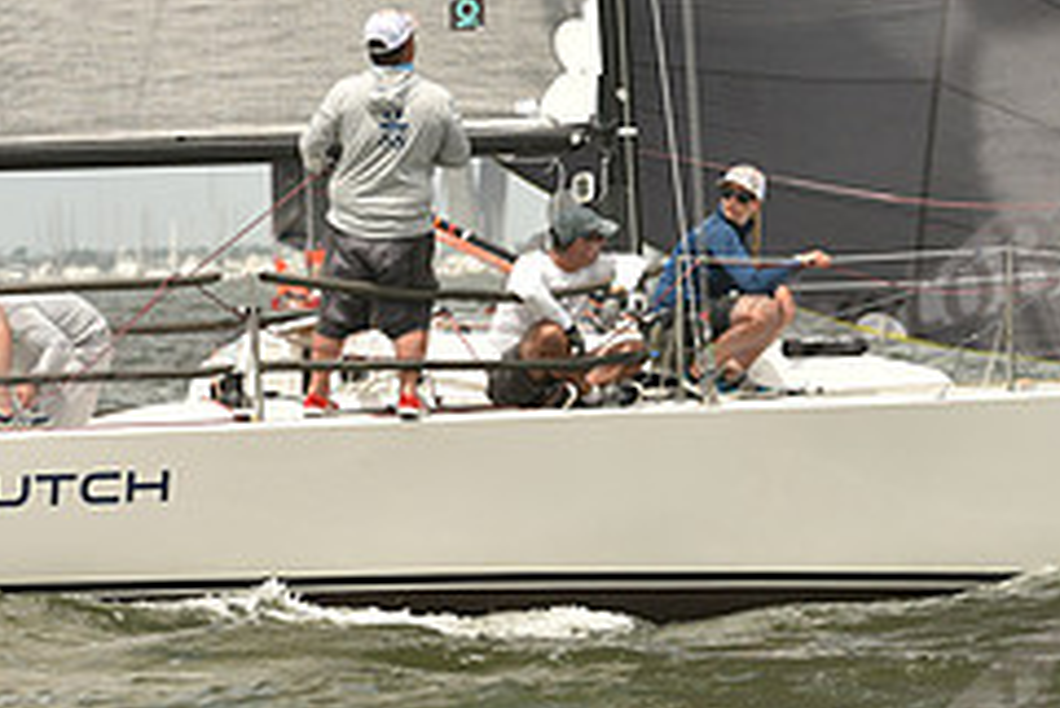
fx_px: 14171
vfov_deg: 2.9
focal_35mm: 481
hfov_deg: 4.3
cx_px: 493
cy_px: 103
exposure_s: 1/1250
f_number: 7.1
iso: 320
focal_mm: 200
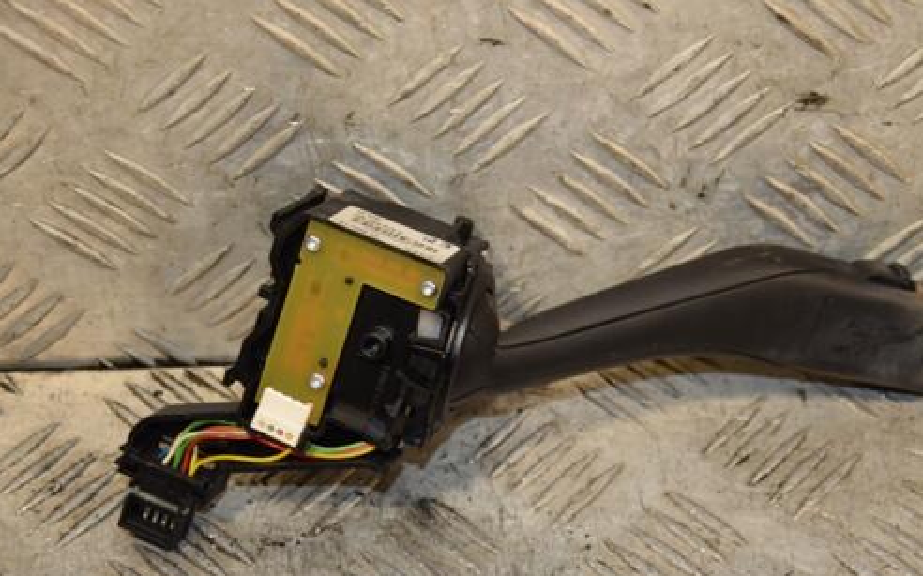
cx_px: 548
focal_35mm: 97
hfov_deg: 21.4
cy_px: 373
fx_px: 2439
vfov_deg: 13.5
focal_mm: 52
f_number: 5.6
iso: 800
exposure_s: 1/200
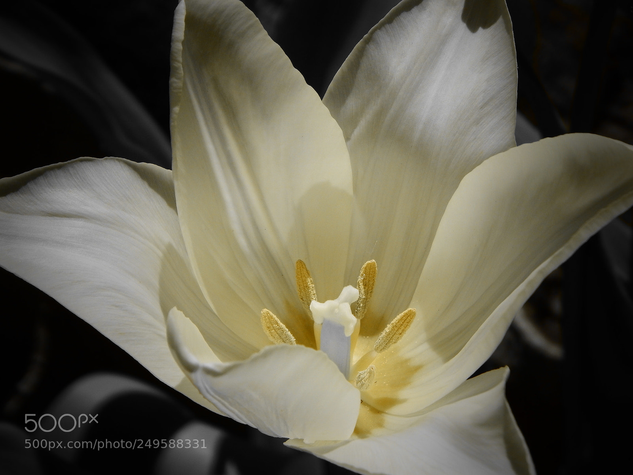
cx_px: 316
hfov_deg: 15.1
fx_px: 2396
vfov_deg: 11.3
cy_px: 238
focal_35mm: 131
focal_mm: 23.4
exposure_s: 1/1500
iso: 125
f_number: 4.8
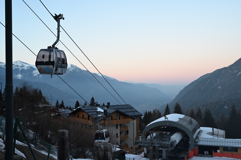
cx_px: 120
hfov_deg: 48.5
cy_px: 80
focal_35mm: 40
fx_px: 268
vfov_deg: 33.4
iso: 2500
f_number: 16
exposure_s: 1/50
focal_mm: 40
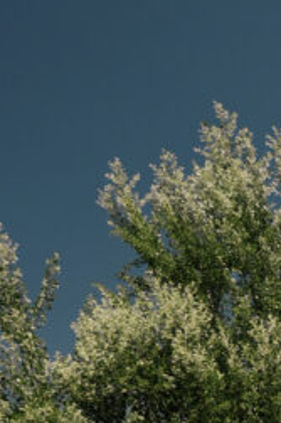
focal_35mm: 134
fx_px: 1571
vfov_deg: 13.4
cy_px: 809
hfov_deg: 9.7
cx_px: 516
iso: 100
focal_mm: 24
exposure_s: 1/400
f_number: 4
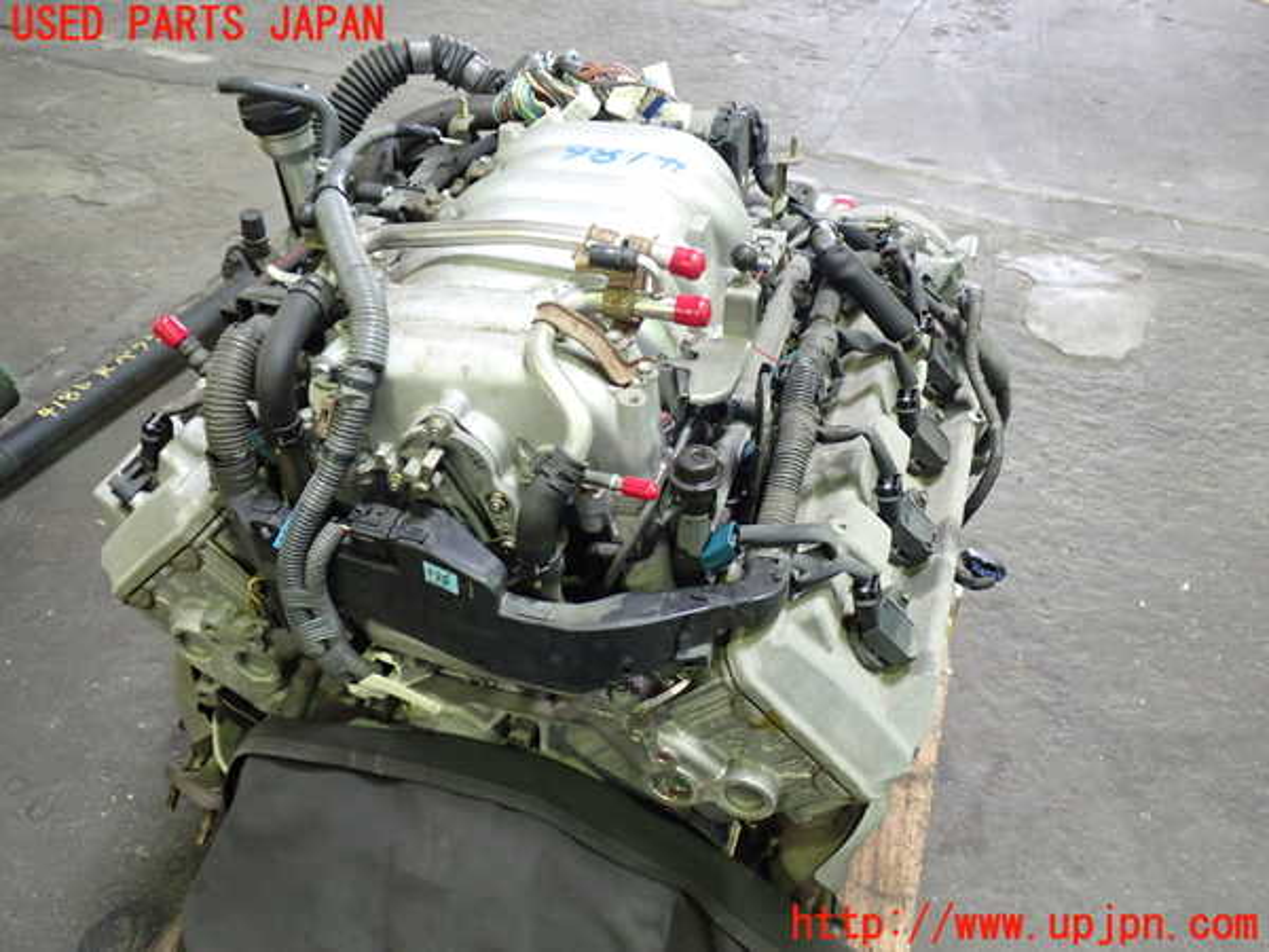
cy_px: 476
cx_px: 634
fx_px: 1173
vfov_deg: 44.2
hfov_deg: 56.8
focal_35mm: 32
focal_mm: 5.79
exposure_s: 1/30
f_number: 2.4
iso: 500
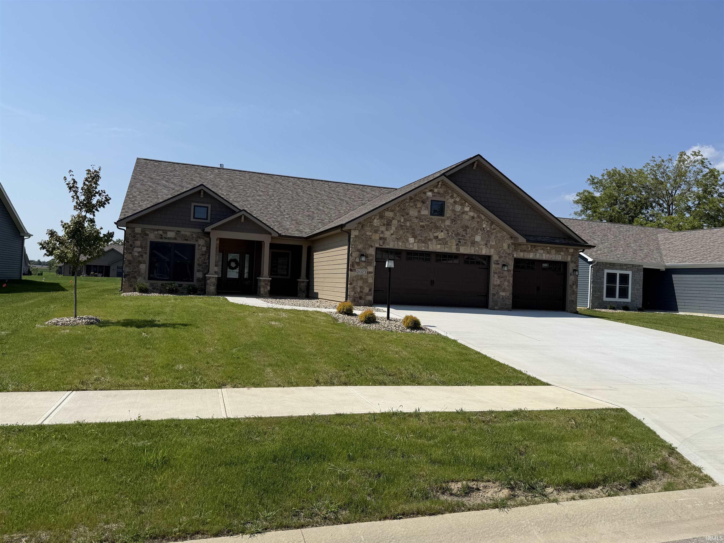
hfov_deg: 71.6
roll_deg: -2.6
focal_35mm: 24
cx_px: 362
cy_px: 272
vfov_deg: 56.8
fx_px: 502
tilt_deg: +1.9
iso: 80
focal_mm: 6.76
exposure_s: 1/7353
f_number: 1.78
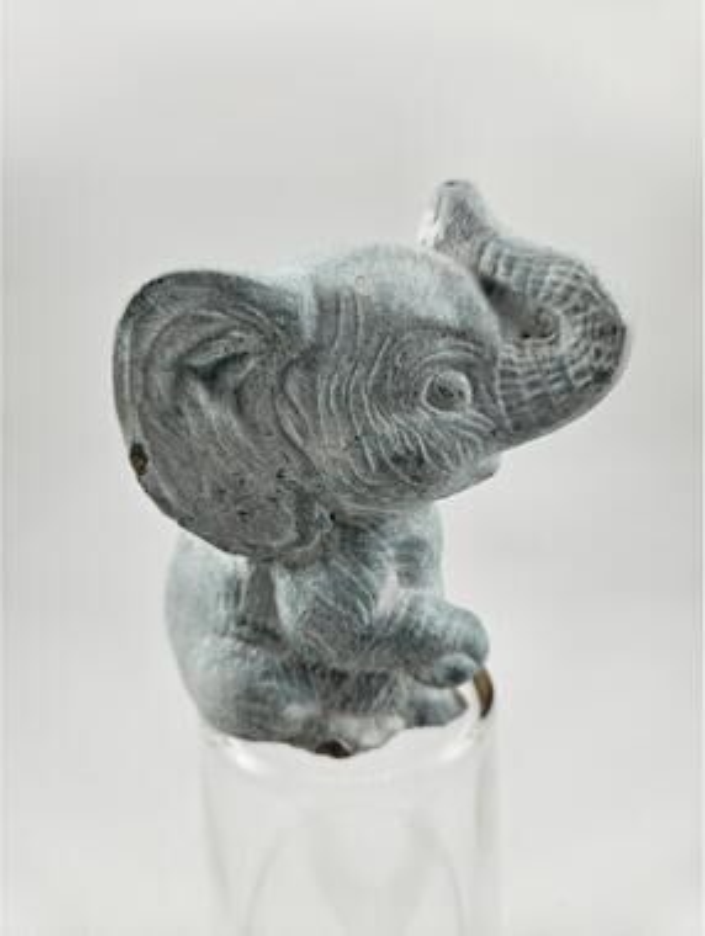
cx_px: 352
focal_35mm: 23
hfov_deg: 59.0
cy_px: 468
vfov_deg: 73.9
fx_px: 623
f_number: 1.8
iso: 25
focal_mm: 5.4
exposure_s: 1/378
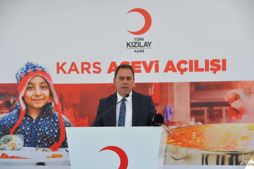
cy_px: 84
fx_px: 1004
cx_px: 127
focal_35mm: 142
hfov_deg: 14.4
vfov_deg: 9.6
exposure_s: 1/1600
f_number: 10
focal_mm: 95
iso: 1600
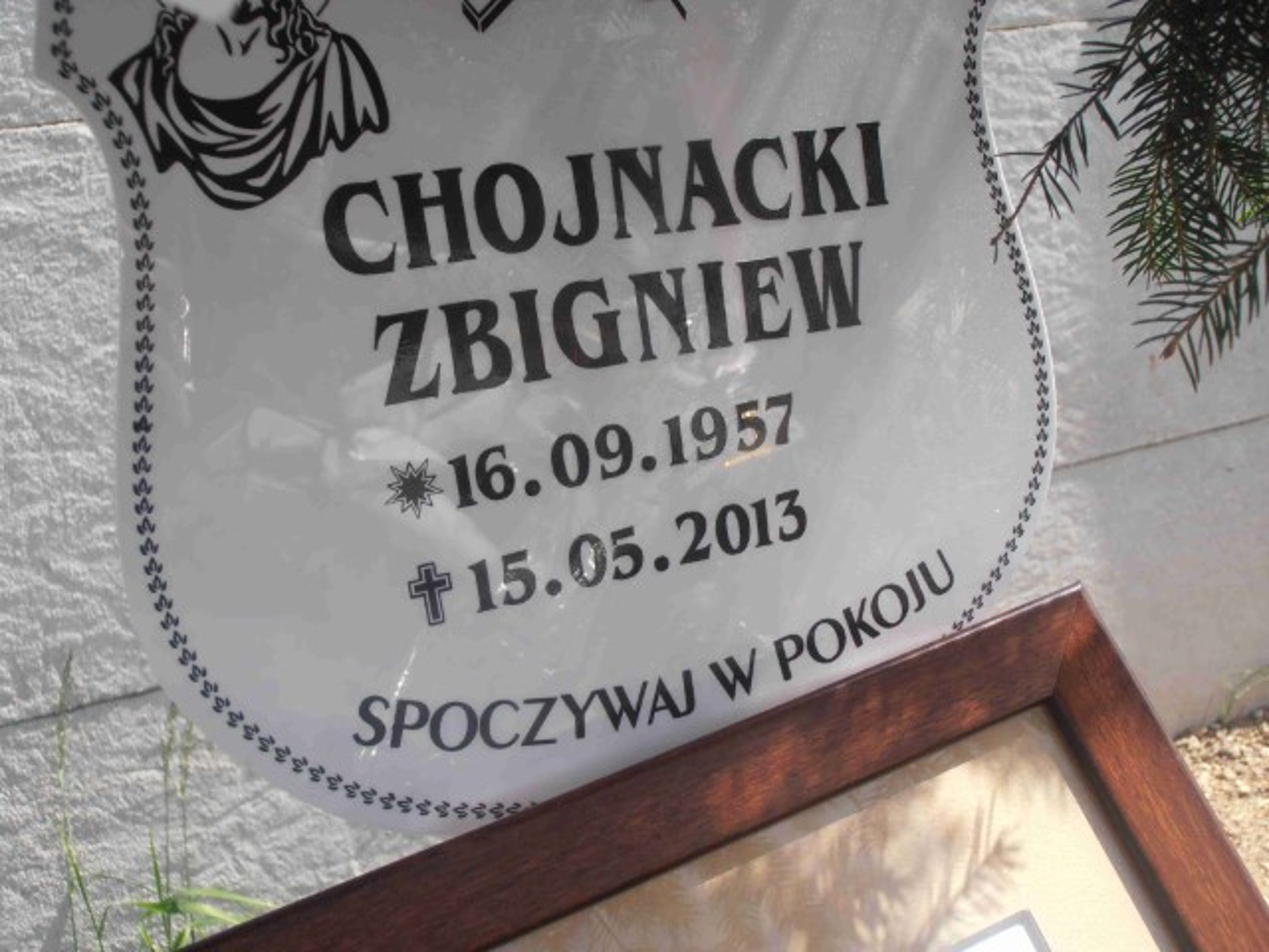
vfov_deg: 32.9
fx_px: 1613
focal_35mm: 44
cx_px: 634
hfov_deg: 42.9
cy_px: 476
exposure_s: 1/400
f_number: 4.2
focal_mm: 7.87
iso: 80
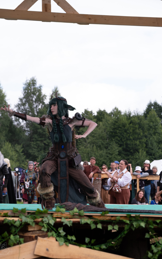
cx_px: 77
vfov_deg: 24.4
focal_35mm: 85
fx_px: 601
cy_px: 130
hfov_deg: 15.4
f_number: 4
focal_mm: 55
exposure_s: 1/1250
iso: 320
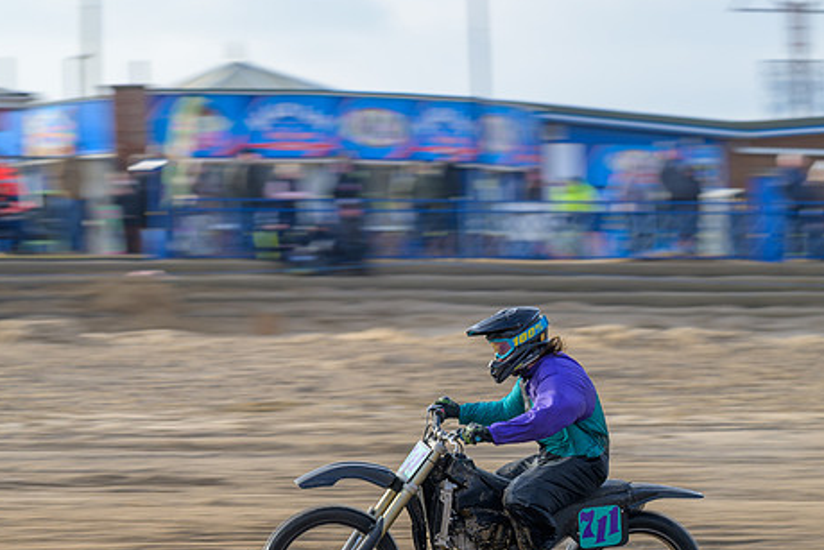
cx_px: 394
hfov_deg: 7.6
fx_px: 6182
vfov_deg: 5.1
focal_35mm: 270
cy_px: 334
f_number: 8
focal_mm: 210
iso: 100
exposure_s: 1/160
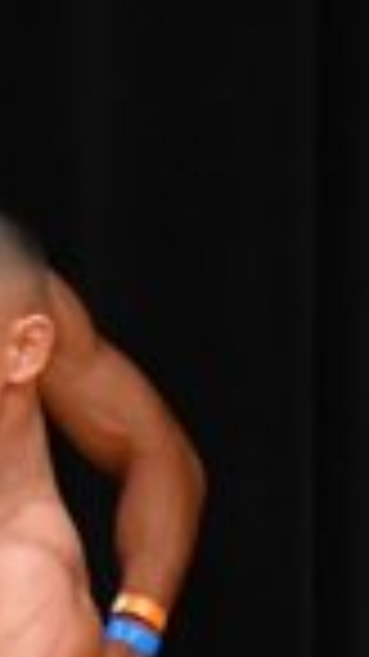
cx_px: -1046
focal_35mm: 1502
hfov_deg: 0.8
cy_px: 1080
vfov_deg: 1.4
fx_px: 26157
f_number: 5.6
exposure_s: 1/400
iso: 4000
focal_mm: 180
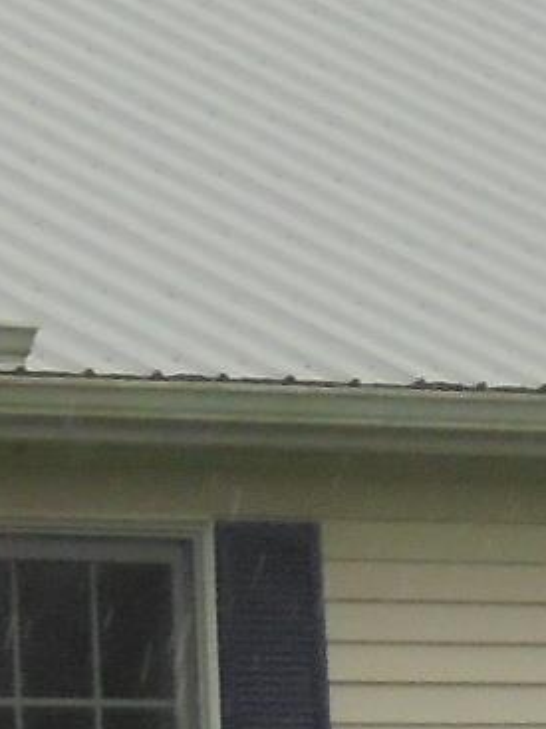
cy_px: 1104
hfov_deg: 3.3
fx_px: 9511
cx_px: -528
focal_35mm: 452
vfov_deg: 4.4
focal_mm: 11.5
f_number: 5.6
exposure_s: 1/400
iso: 200
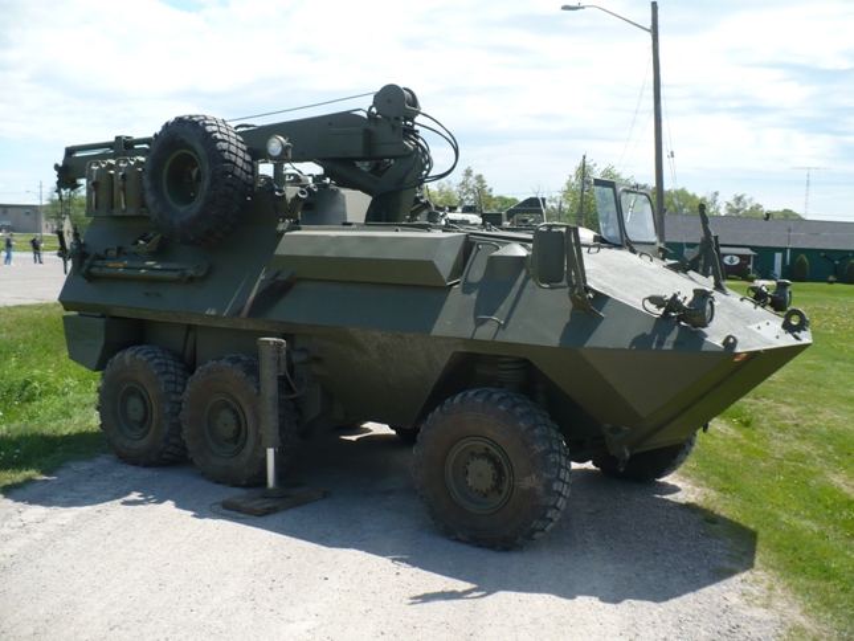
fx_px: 913
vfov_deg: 38.7
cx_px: 427
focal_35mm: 37
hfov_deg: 50.1
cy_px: 320
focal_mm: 6.1
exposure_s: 1/1300
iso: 100
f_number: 2.8
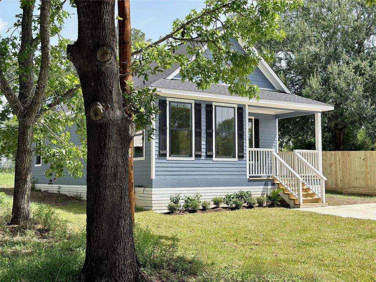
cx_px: 188
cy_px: 141
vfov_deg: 32.2
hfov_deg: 42.1
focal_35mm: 45
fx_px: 489
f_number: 1.78
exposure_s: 1/2370
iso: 64
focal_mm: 6.76
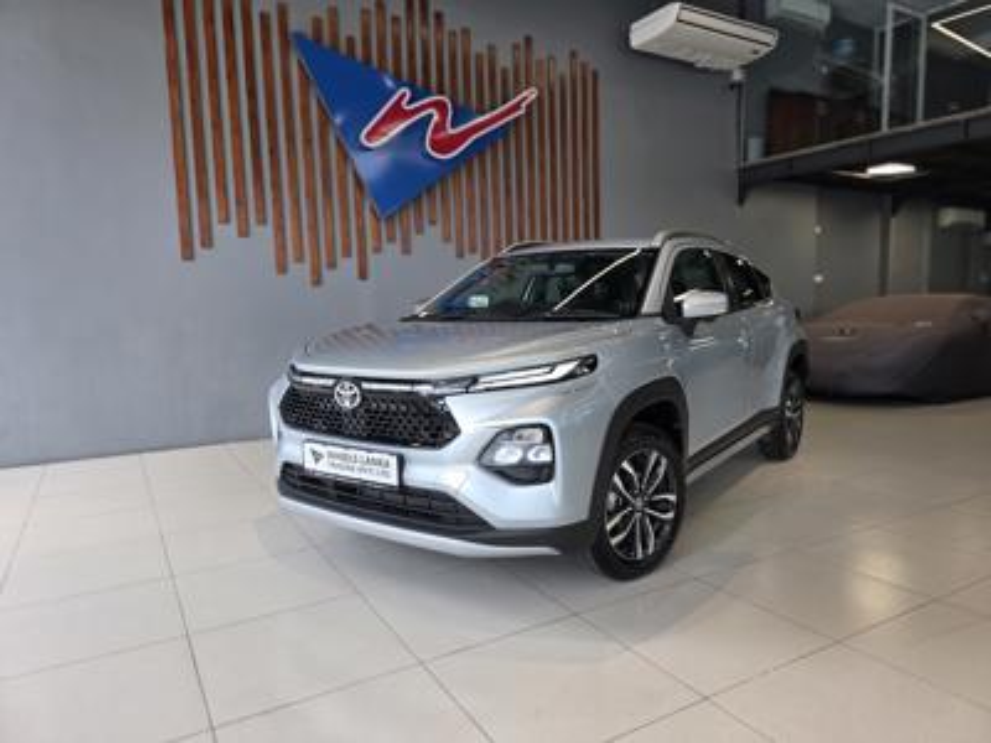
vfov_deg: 58.9
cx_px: 496
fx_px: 658
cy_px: 372
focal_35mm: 23
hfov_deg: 73.9
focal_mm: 6.3
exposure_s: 1/50.3
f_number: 1.7
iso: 16
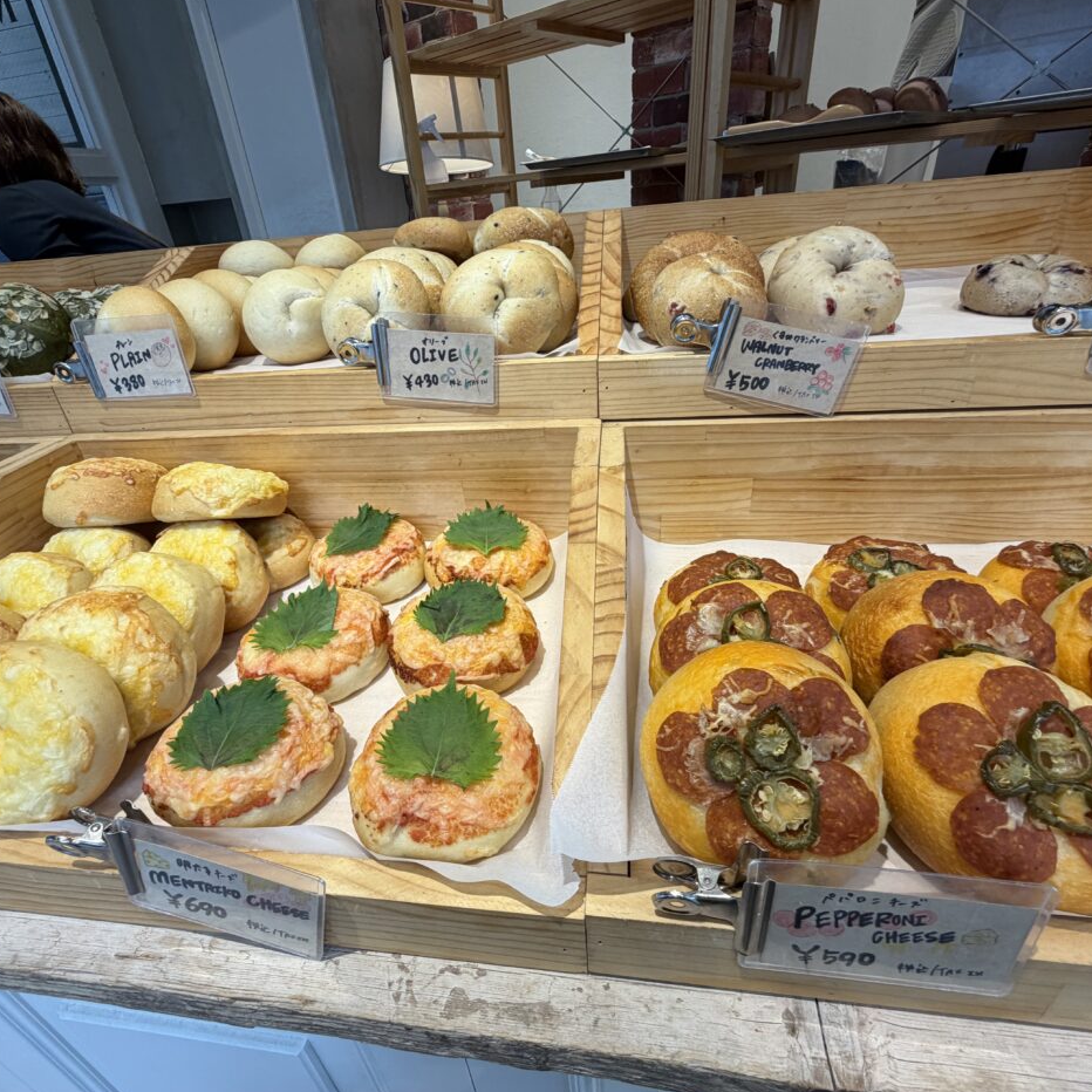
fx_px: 607
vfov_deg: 84.0
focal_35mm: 17
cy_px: 535
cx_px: 526
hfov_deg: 83.9
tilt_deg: -29.8
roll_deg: +7.1
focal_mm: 2.22
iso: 64
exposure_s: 1/100
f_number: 2.2
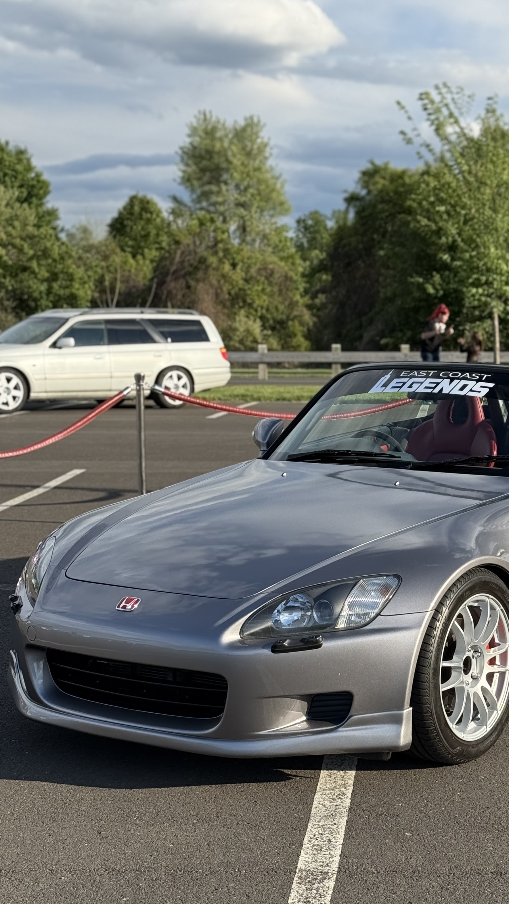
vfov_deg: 31.4
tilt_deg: -5.5
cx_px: 393
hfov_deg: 17.9
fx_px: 1608
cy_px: 488
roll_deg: +0.0
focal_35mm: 67
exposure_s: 1/3534
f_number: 1.78
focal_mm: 6.76
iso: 80
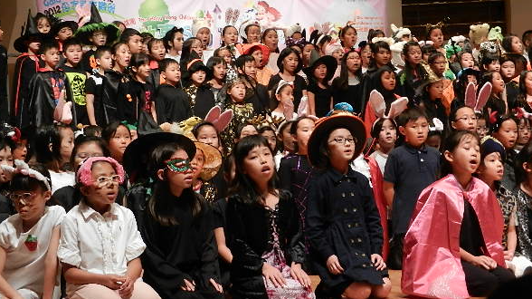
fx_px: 1523
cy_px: 94
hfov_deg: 19.8
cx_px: 276
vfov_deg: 11.2
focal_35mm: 108
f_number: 4.9
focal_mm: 16.3
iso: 320
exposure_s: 1/30
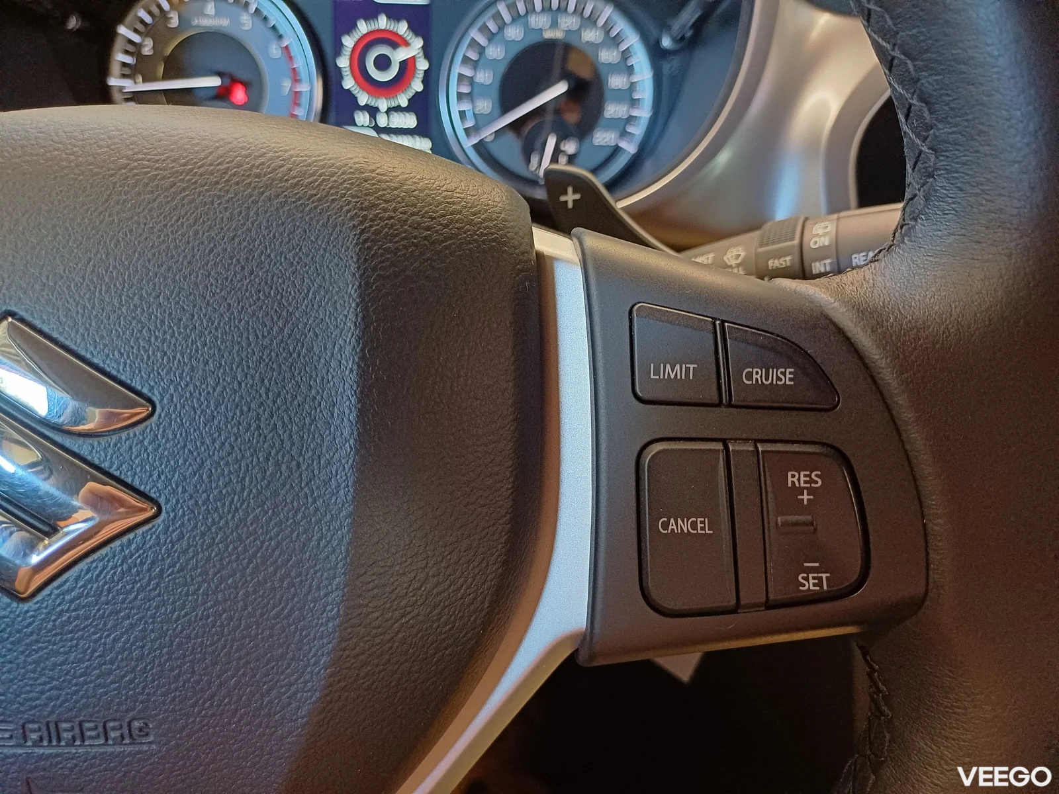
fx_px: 765
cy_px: 397
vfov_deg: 54.9
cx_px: 530
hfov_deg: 69.4
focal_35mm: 25
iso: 500
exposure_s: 1/25
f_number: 1.8
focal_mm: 4.65
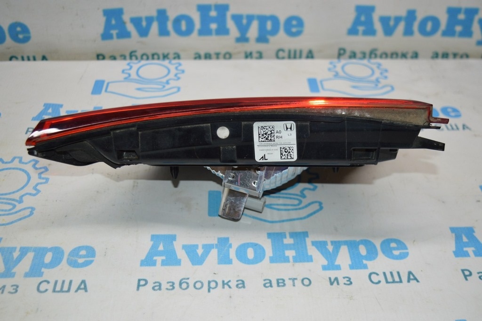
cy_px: 160
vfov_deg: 29.8
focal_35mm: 45
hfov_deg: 43.6
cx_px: 241
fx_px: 602
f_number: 4.2
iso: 400
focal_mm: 30
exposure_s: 1/80
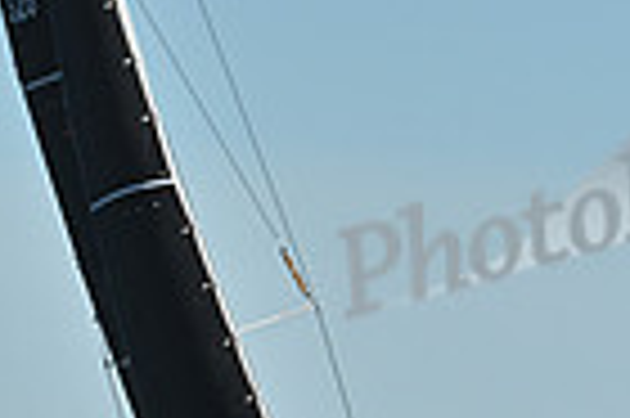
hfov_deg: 2.6
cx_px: 106
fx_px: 13739
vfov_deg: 1.7
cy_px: 499
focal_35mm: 786
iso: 320
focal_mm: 190
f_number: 6.3
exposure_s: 1/3200
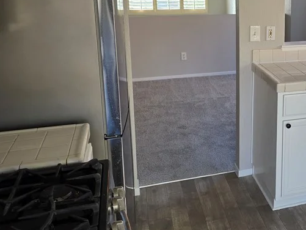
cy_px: 54
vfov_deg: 30.3
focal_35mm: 47
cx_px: 306
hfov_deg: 36.4
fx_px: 416
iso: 40
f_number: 1.7
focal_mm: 6.3
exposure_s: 1/120
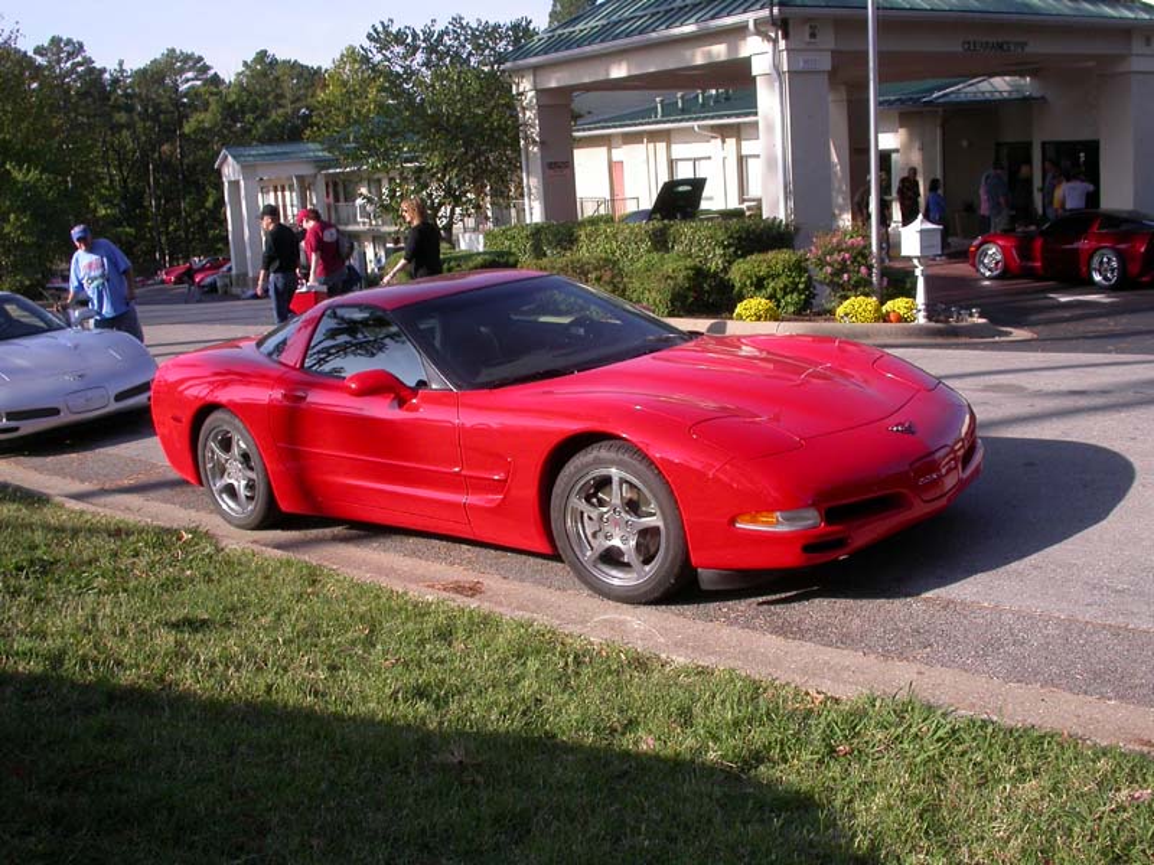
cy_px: 432
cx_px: 577
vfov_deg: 37.7
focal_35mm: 38
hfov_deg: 49.0
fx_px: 1267
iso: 100
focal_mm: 7.85
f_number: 6
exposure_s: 1/274
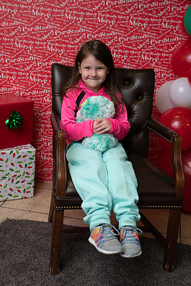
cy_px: 143
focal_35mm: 57
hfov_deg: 23.8
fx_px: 454
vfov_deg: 35.1
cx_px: 96
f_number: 5
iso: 400
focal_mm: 57
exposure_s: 1/80
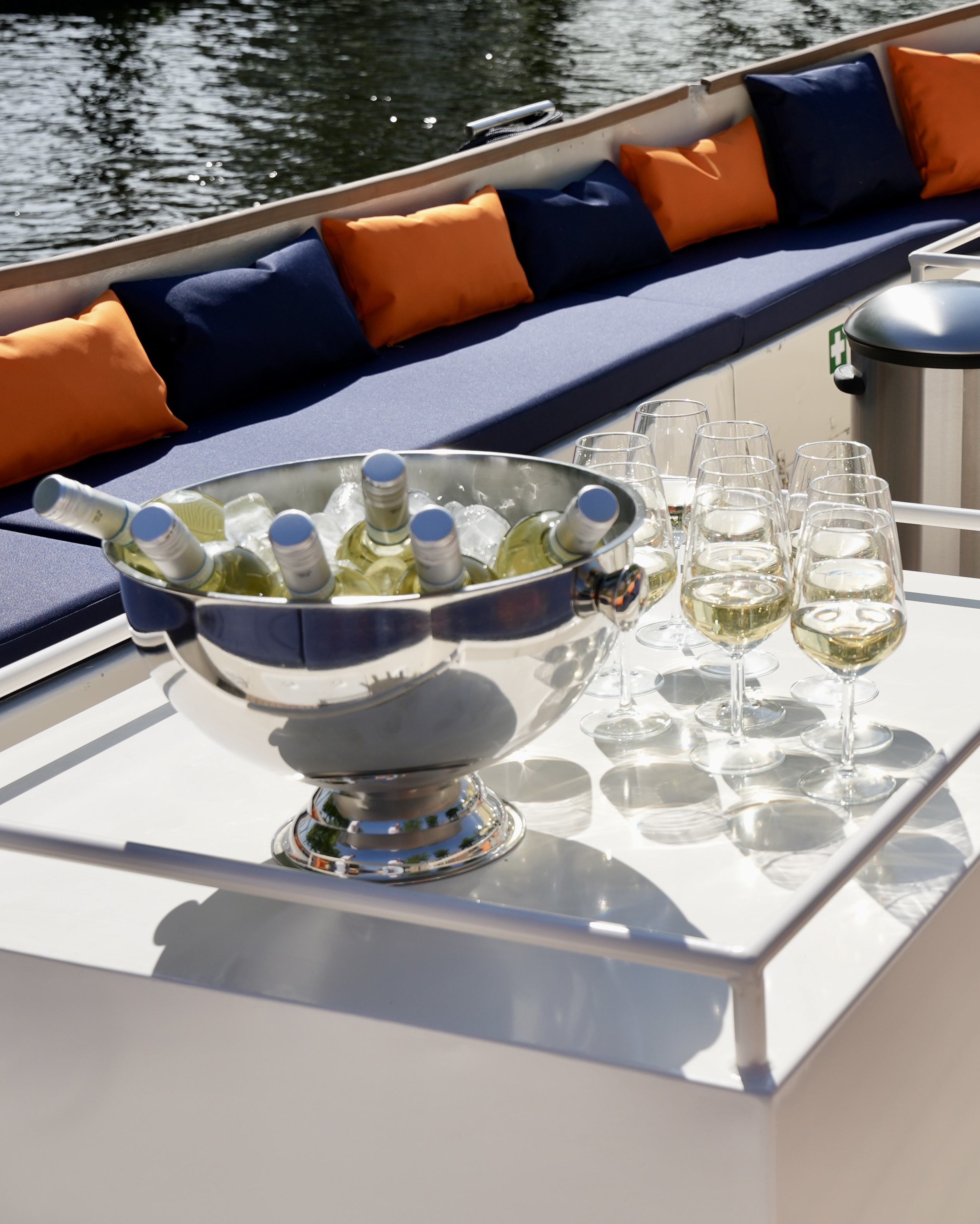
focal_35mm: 68
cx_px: 1047
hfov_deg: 21.4
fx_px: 2467
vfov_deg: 27.8
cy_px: 432
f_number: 4.5
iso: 100
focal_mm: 32.5
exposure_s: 1/1000
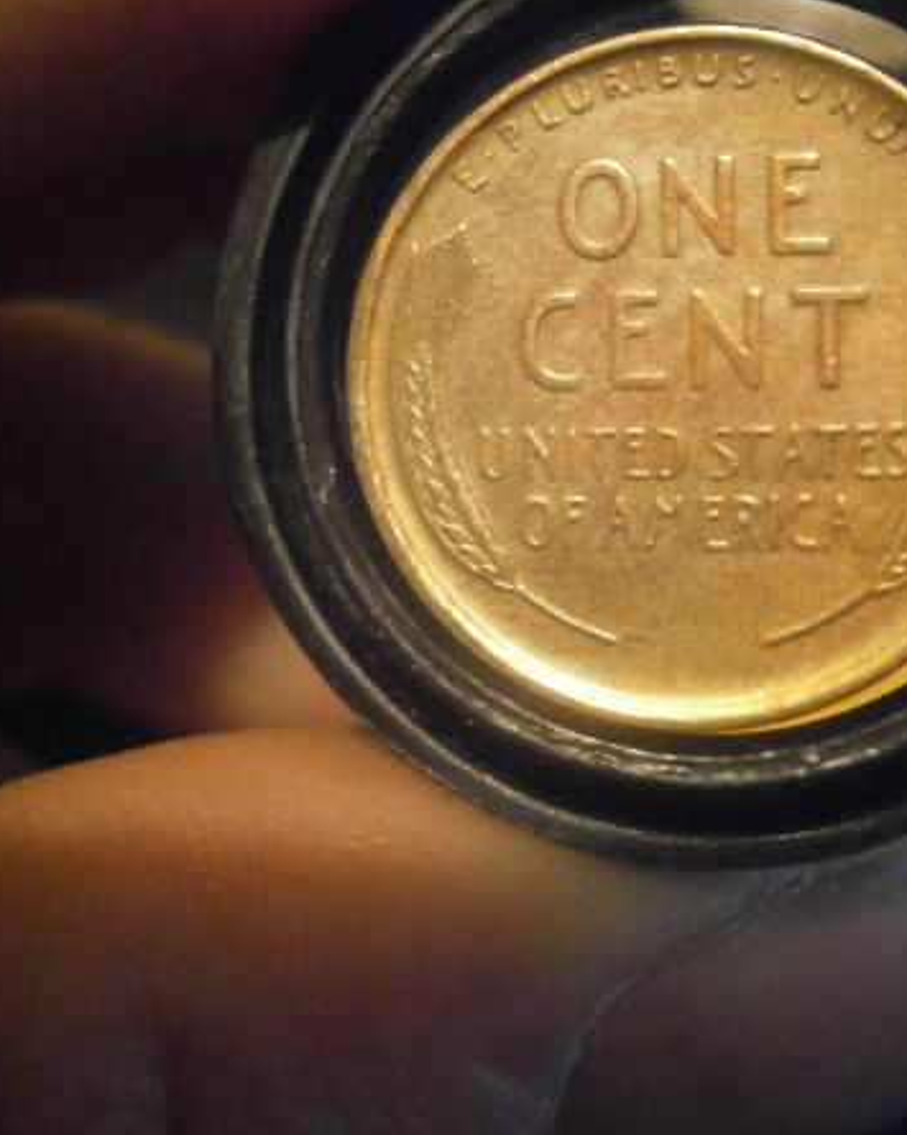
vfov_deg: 30.5
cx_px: 462
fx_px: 2081
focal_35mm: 62
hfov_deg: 24.6
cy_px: 568
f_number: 3.4
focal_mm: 8.3
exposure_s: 1/15
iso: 1250
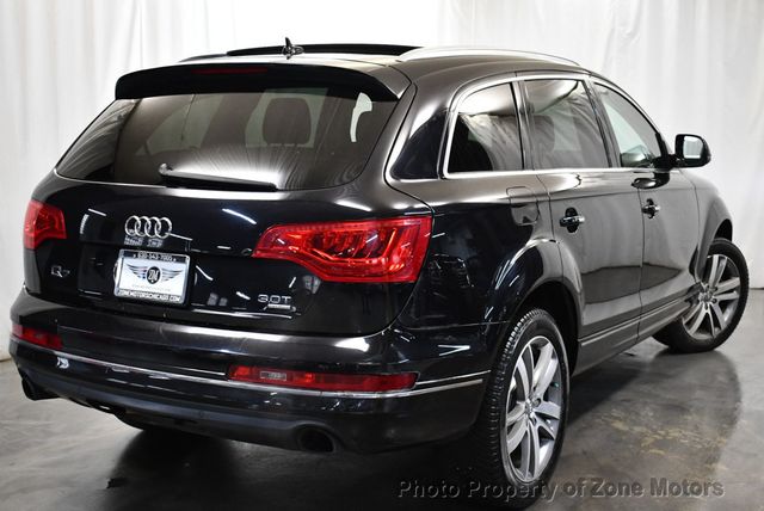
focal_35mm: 48
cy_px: 256
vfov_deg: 28.1
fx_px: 1020
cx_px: 382
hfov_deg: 41.1
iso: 1800
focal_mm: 24
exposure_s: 1/125
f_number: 4
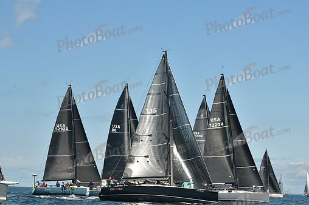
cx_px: 174
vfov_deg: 17.0
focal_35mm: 80
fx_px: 686
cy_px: 116
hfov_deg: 25.4
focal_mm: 70
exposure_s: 1/640
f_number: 9
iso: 320
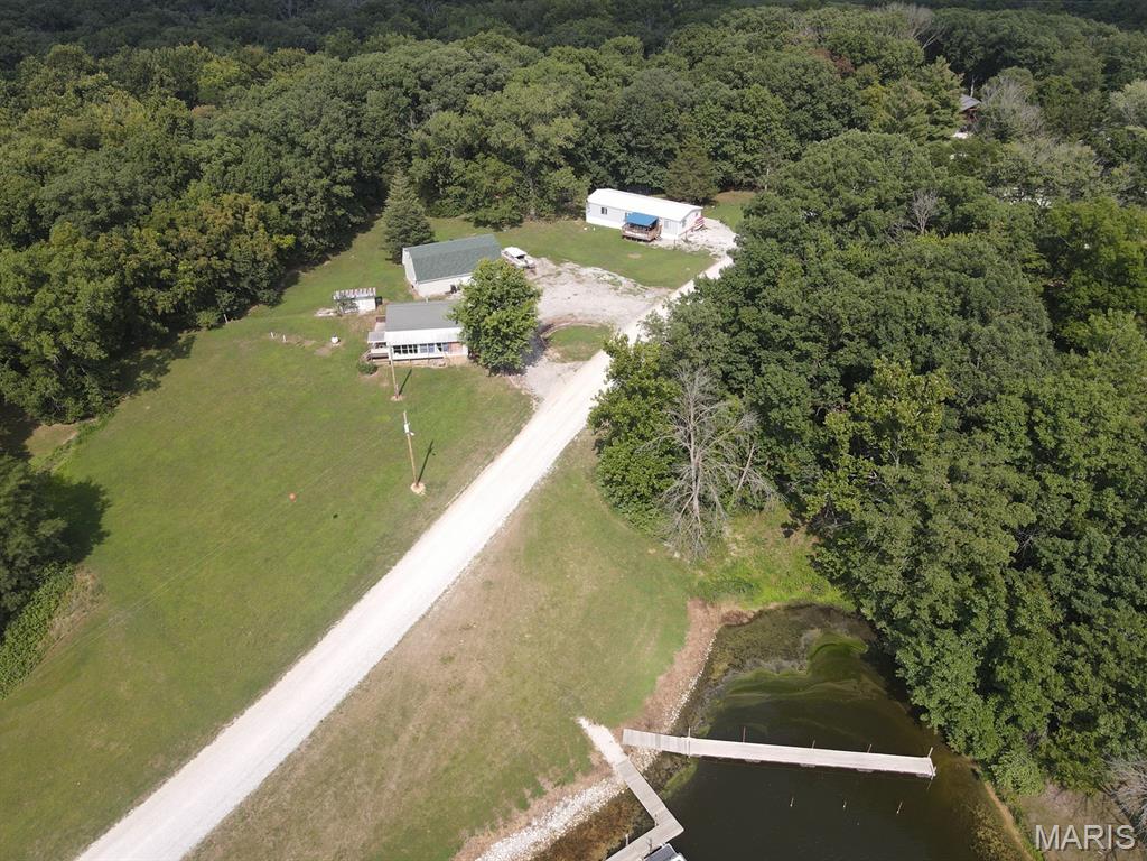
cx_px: 574
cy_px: 430
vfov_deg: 56.8
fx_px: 795
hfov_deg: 71.6
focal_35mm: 24
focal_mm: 4.5
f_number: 2.8
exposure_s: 1/640
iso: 100
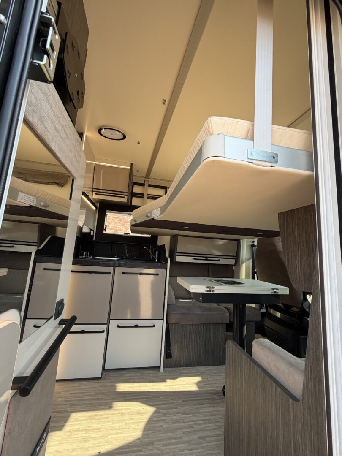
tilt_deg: +10.1
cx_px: 171
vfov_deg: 102.1
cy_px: 228
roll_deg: -2.6
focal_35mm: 14
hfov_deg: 85.7
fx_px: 184
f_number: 2.2
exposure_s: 1/220
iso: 50
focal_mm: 2.22
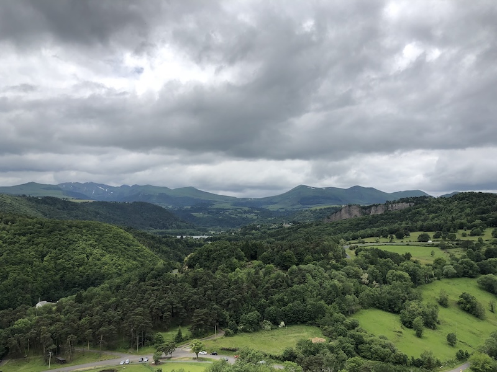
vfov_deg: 49.7
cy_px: 186
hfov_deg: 63.4
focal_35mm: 28
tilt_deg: +7.2
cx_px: 248
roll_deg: -0.5
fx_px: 402
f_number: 1.8
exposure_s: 1/2000
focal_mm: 4
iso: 20
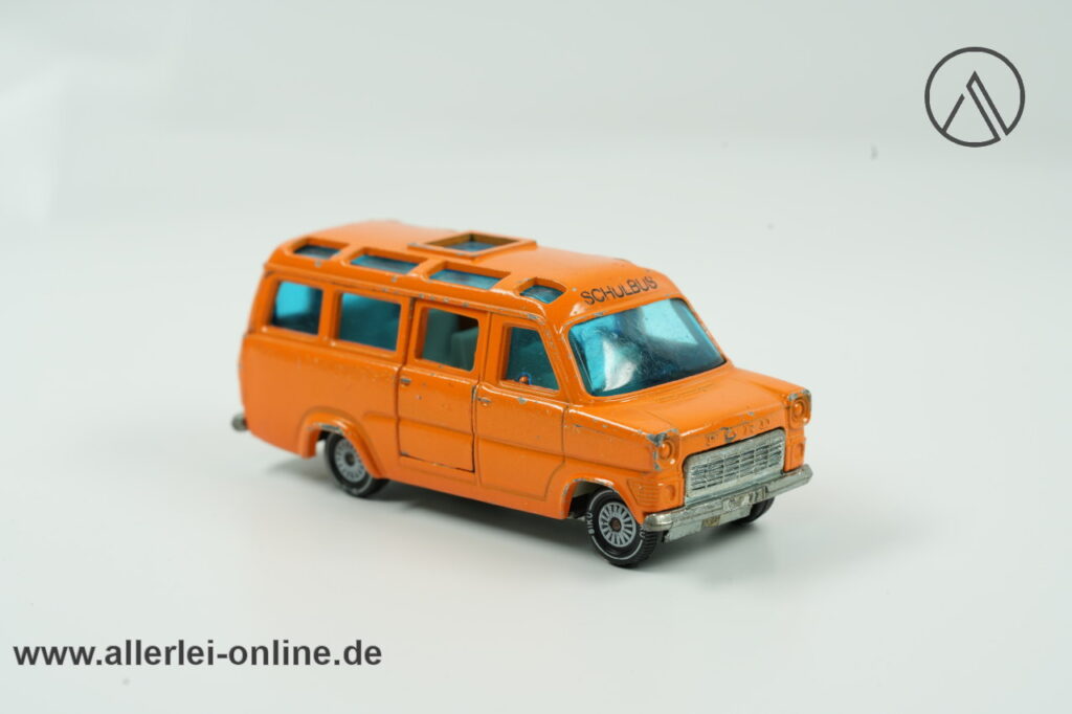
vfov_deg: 15.2
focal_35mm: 90
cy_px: 357
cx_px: 536
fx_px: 2679
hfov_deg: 22.6
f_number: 10
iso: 400
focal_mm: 90
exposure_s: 1/15
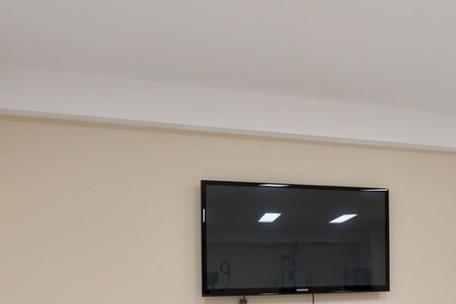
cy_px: 287
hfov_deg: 39.4
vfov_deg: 28.4
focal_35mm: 45
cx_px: 436
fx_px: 570
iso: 200
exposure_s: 2
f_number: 8
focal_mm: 14
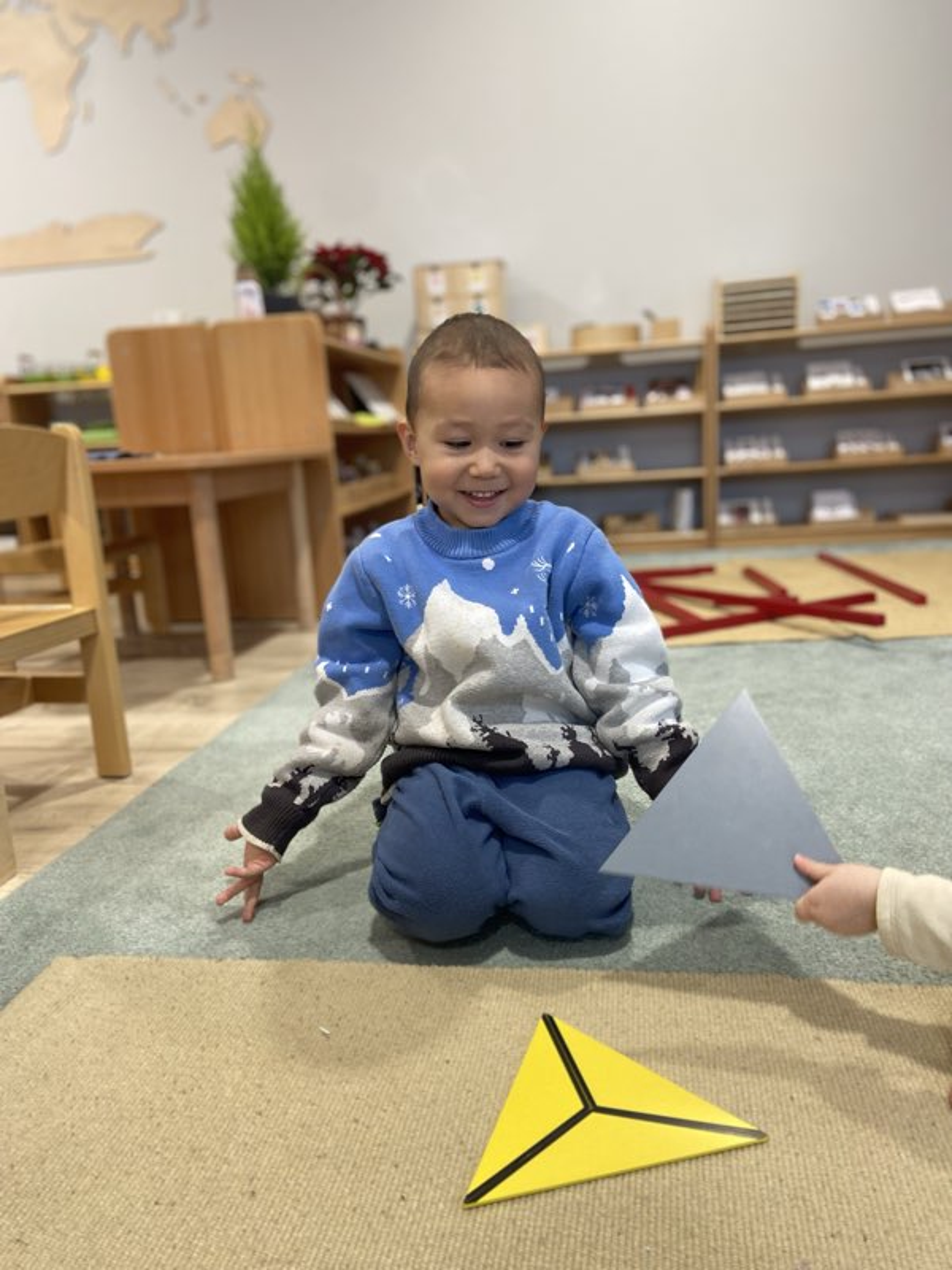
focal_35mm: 26
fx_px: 953
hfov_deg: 53.1
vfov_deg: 67.3
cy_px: 635
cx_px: 476
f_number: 1.8
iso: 160
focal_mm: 4.25
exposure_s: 1/50
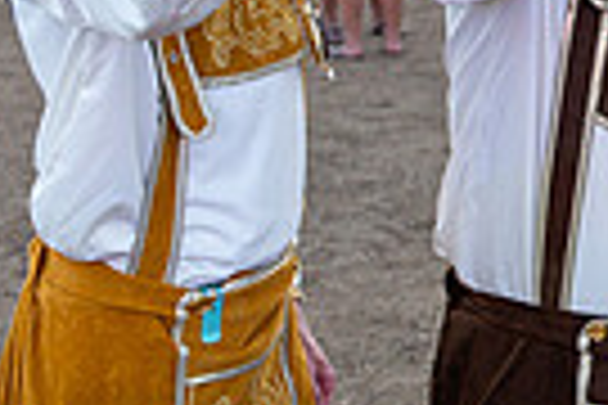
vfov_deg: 11.3
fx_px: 2027
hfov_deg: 15.4
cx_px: 986
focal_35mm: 120
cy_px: 11
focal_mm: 28
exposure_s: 1/320
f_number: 4
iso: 640
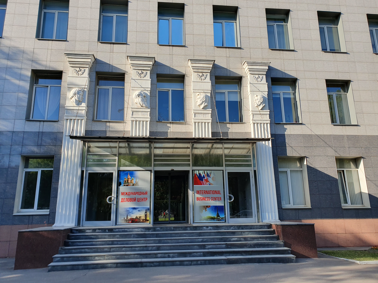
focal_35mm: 26
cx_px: 189
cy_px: 142
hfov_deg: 67.3
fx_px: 284
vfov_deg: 53.1
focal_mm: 4.32
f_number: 2.4
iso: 50
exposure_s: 1/578
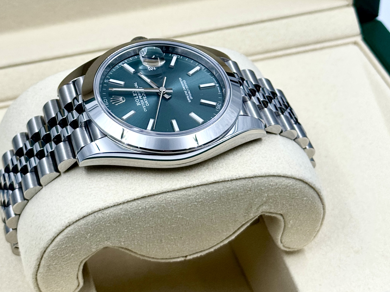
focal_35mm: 59
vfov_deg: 24.8
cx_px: 158
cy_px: 134
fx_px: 665
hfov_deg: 32.6
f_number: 1.78
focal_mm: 6.76
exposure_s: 1/572
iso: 64
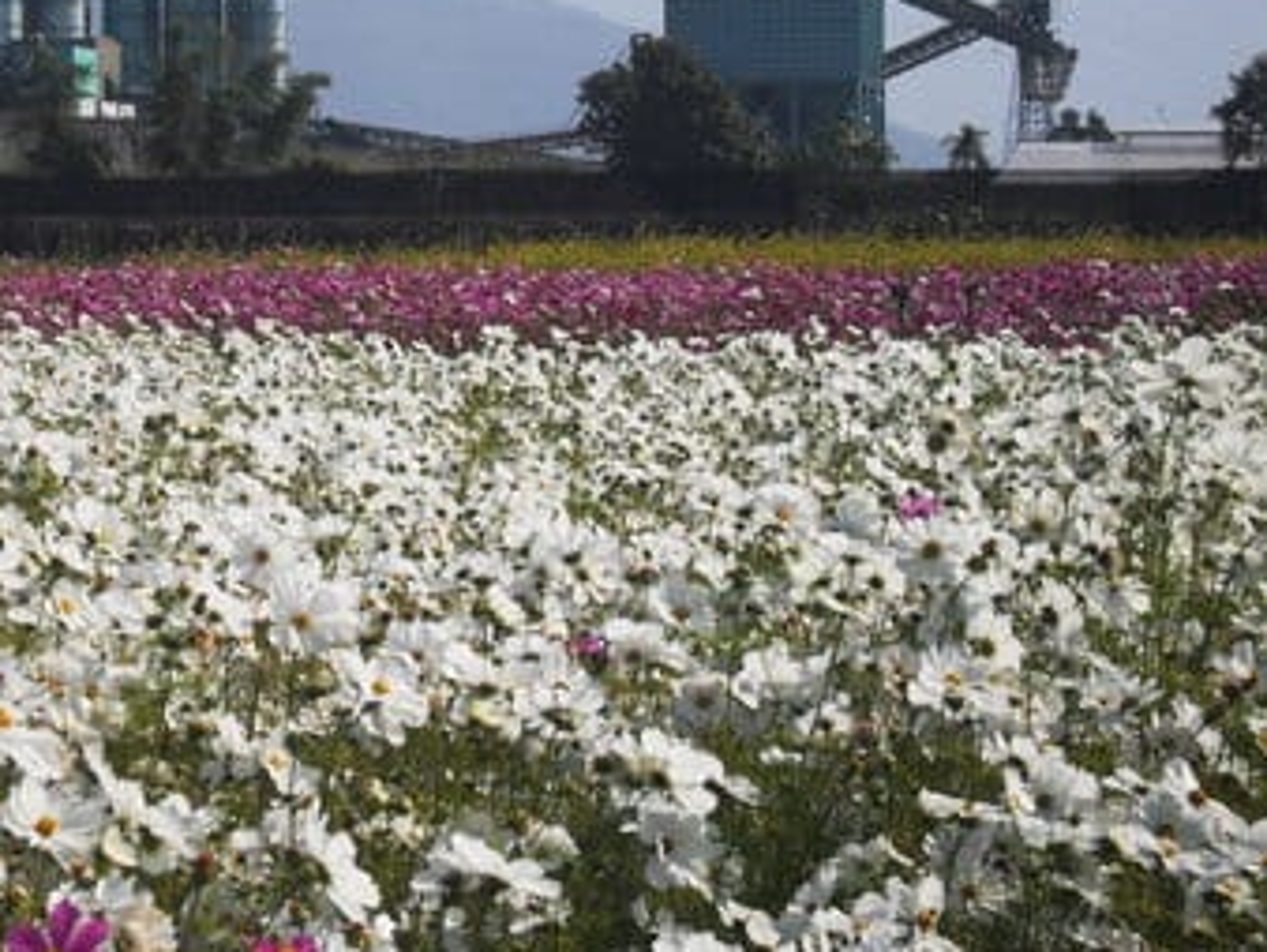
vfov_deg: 11.2
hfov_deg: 14.8
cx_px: 337
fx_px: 4871
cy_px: 474
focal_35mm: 133
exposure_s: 1/125
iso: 100
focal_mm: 15.9
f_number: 15.4
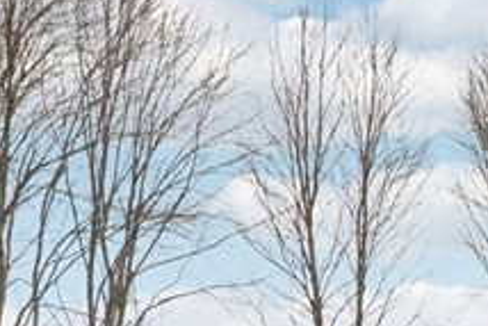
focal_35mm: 71
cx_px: 267
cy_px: 519
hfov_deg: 28.4
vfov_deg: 17.0
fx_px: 963
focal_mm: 14
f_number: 6.3
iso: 200
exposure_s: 1/320
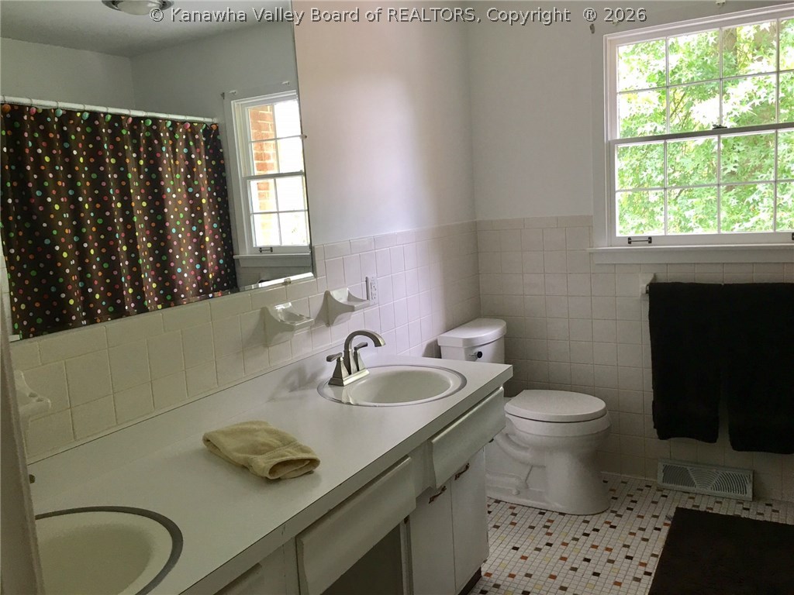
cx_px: 397
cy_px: 298
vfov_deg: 48.2
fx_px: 665
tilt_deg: -7.5
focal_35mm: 29
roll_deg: +3.4
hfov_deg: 61.7
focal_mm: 4.15
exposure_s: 1/15
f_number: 2.2
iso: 32
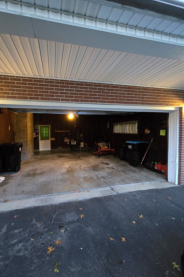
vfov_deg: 104.3
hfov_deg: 80.8
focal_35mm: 14
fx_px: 107
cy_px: 136
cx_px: 80
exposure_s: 1/24
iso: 1600
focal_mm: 2.2
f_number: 2.2
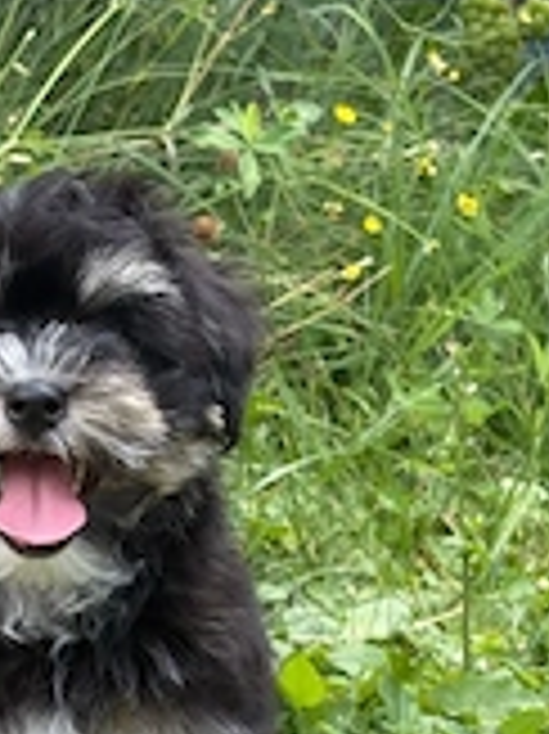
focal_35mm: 128
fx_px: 2710
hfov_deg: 11.4
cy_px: 707
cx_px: -4
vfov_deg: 15.2
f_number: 1.6
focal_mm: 5.96
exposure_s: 1/352
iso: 32
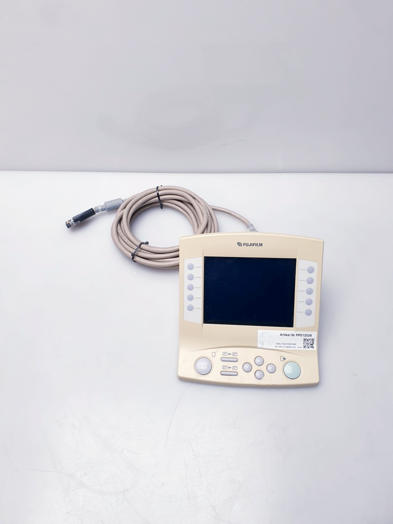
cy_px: 262
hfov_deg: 53.1
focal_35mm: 26
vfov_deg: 67.3
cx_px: 196
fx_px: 394
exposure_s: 1/50
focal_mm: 4.3
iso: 64
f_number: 2.4
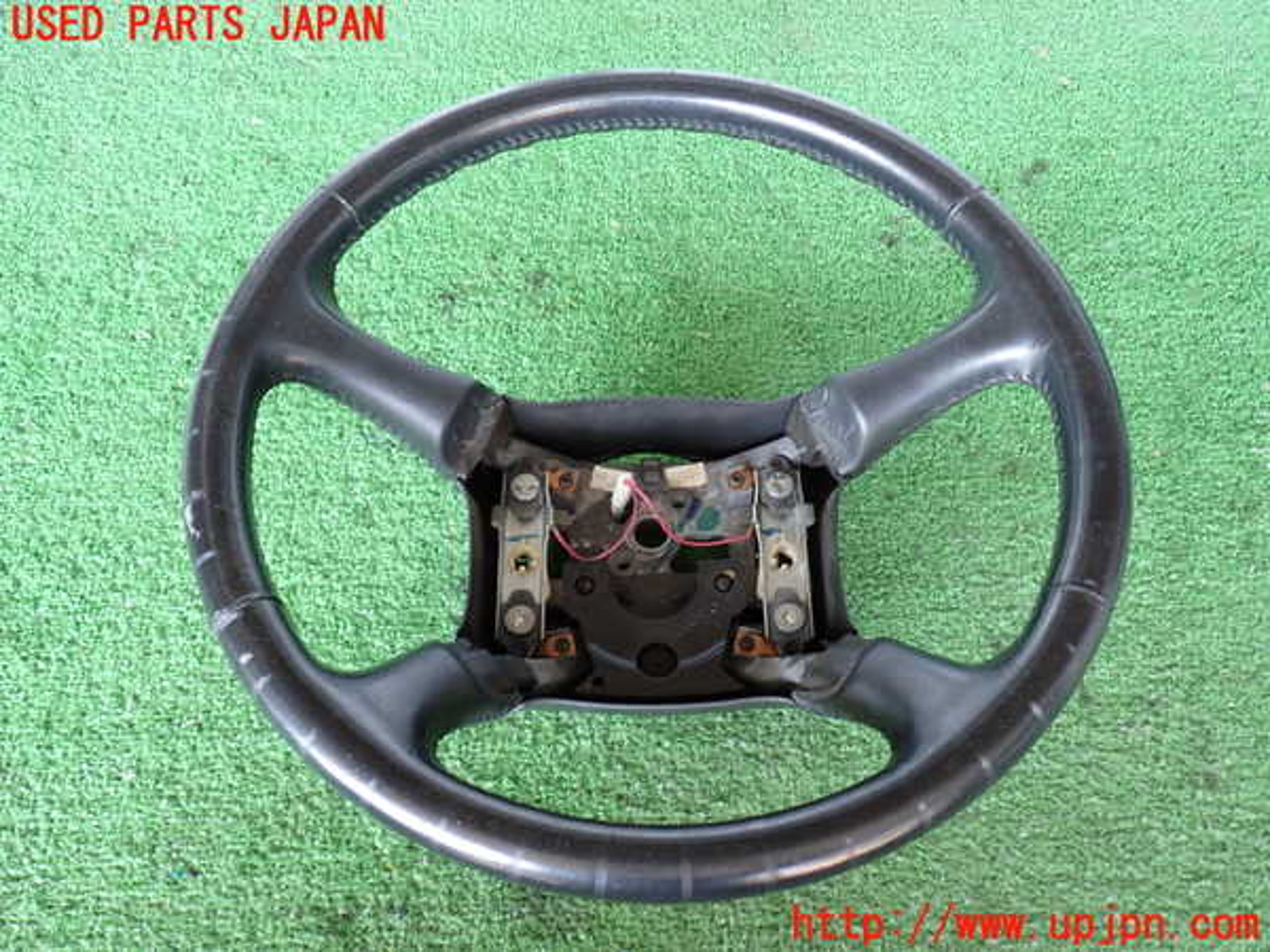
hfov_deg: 60.0
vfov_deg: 46.8
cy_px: 476
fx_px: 1101
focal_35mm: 30
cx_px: 635
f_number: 2.3
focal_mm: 5.4
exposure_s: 1/40
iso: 200
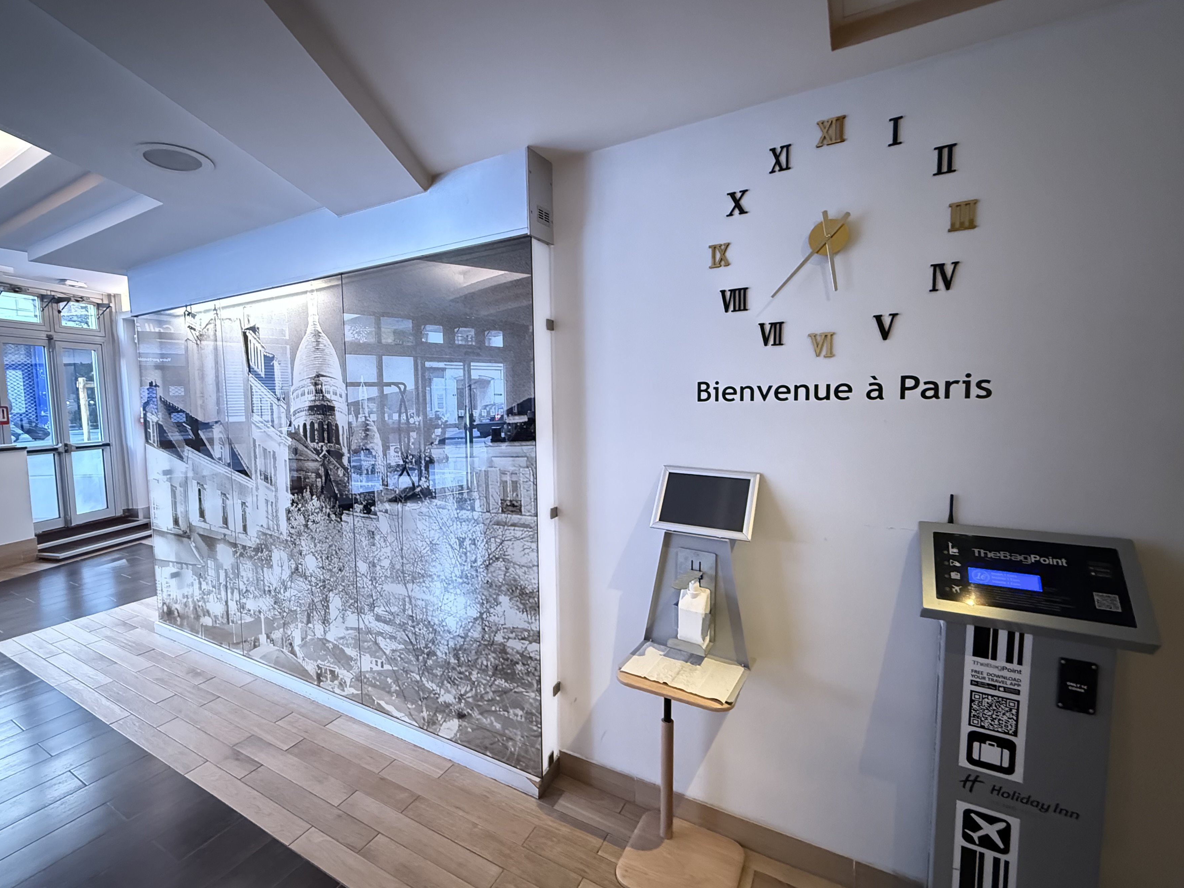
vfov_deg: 78.1
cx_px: 530
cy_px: 440
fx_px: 547
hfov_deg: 94.2
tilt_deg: -4.6
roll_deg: +0.9
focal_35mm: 16
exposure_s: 1/33
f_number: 2.2
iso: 1250
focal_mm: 2.22
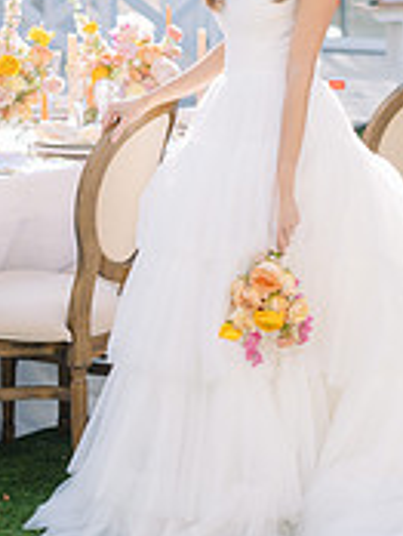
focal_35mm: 124
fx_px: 1920
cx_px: 372
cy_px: 102
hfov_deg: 11.9
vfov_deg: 15.8
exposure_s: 1/200
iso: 50
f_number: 2.5
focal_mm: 50
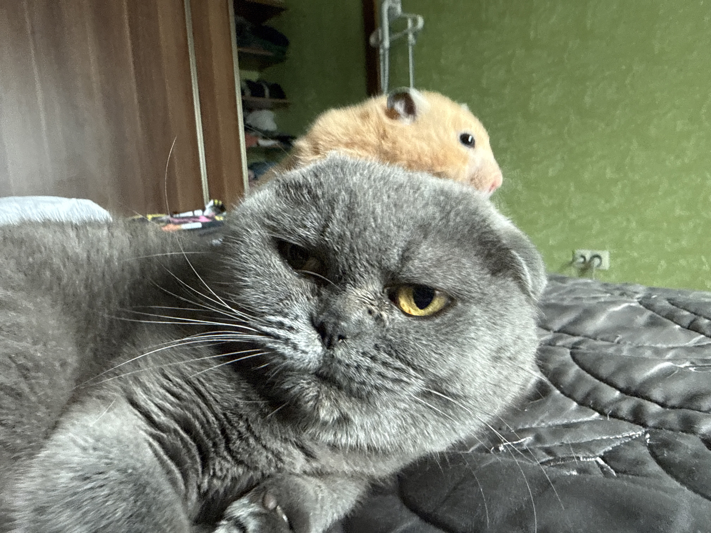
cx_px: 356
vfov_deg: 54.9
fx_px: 513
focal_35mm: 25
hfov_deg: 69.4
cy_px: 266
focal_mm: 2.22
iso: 500
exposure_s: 1/60
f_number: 2.2
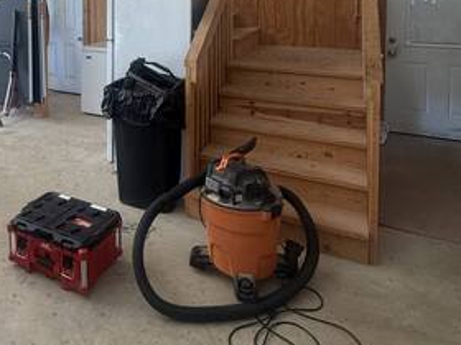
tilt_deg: -2.4
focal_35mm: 32
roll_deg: +0.7
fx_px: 426
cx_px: 97
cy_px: 15
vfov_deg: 39.8
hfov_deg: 53.3
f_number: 2.2
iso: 320
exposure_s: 1/99
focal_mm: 2.22
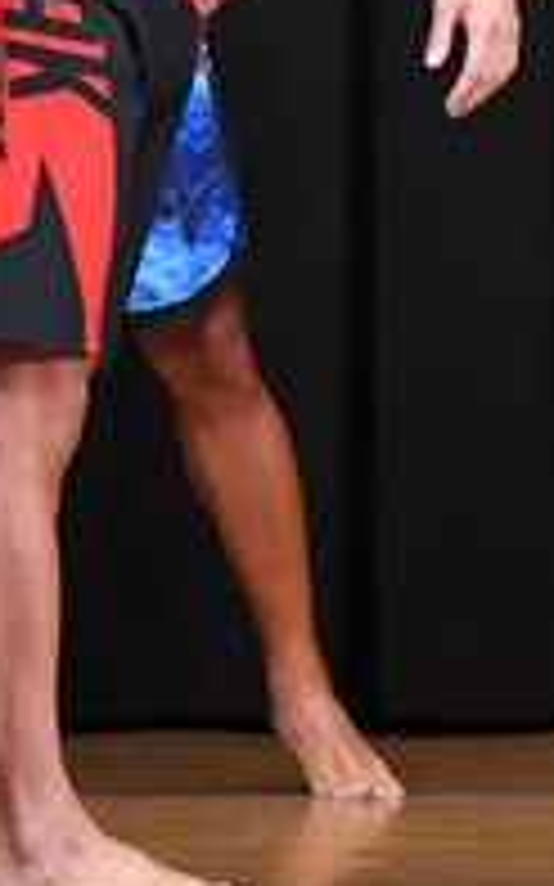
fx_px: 19582
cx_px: 1430
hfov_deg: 1.6
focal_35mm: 810
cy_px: 18
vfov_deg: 2.6
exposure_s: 1/400
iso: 8000
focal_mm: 135
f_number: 5.6
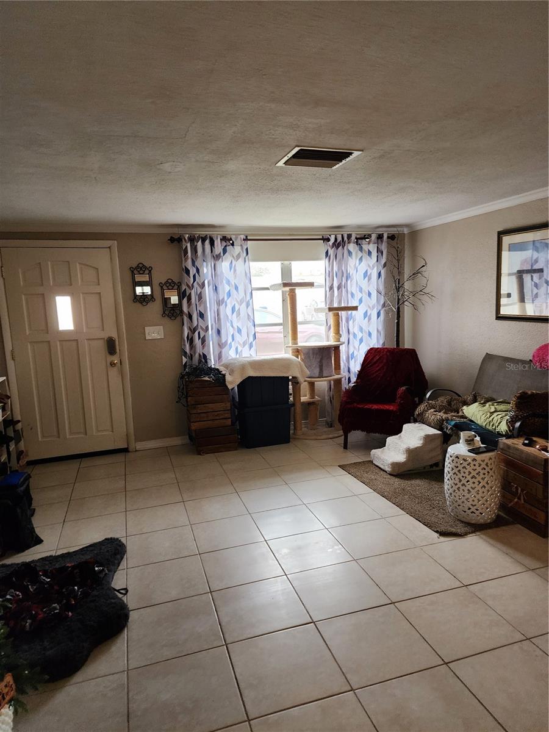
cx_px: 274
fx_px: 486
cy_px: 366
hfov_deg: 58.9
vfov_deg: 73.9
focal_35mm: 23
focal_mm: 6.4
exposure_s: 1/120
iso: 500
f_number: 1.8
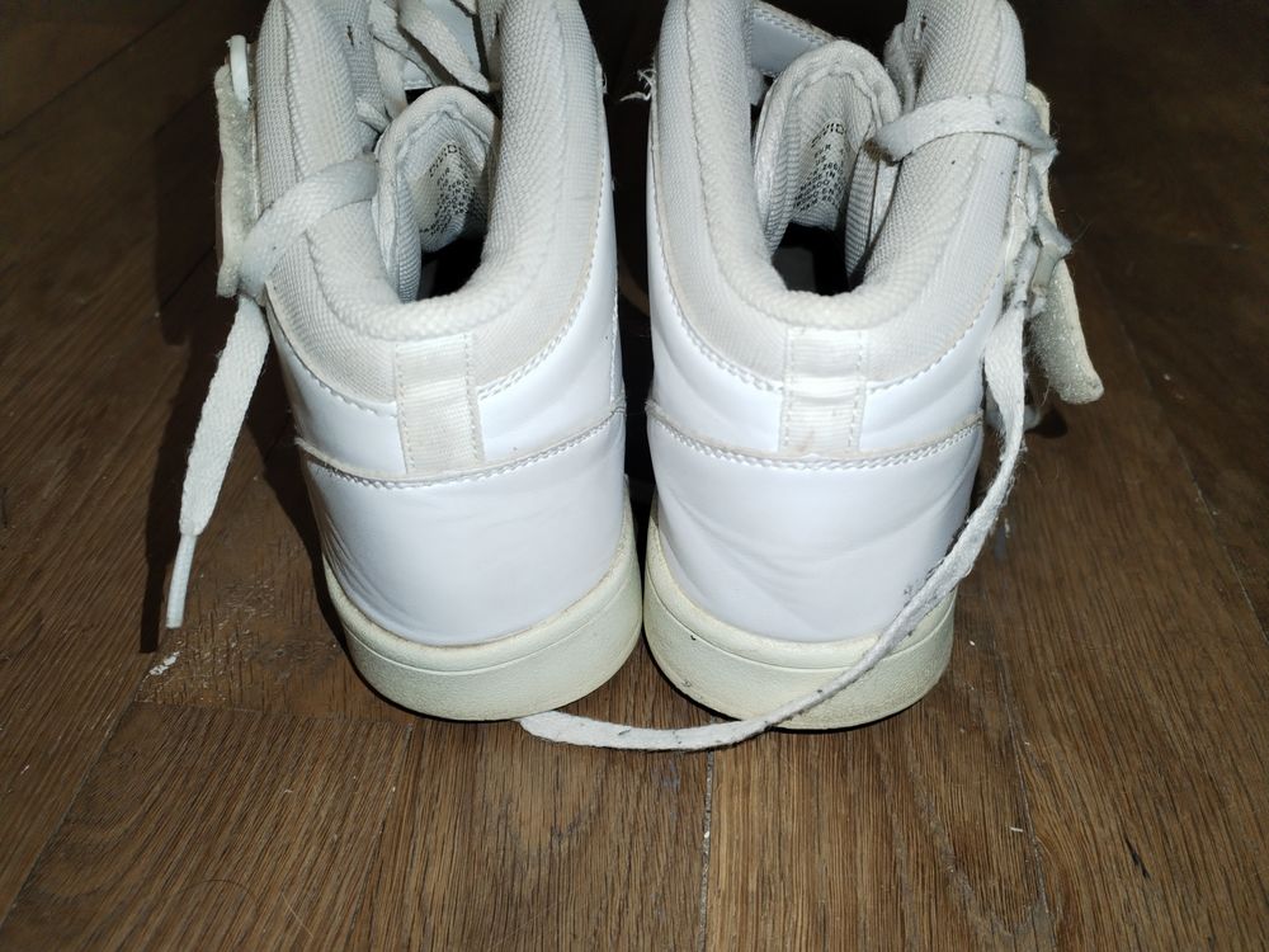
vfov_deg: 53.1
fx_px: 953
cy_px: 476
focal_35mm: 26
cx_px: 634
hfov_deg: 67.3
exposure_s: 1/48.7
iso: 400
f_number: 1.8
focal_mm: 4.75
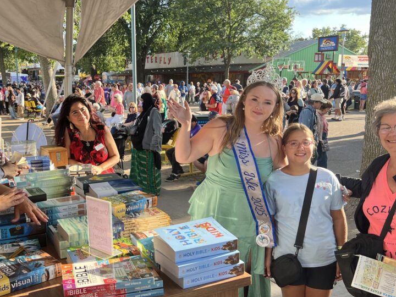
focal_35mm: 37
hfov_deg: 49.4
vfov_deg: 38.7
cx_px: 136
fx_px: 423
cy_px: 151
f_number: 1.5
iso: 50
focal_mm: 5.7
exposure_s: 1/516
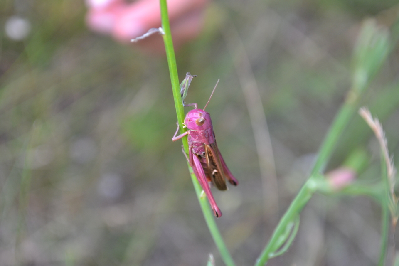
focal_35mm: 82
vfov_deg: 16.6
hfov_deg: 24.6
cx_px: 200
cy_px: 133
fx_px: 914
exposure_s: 1/60
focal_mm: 55
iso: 400
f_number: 6.3
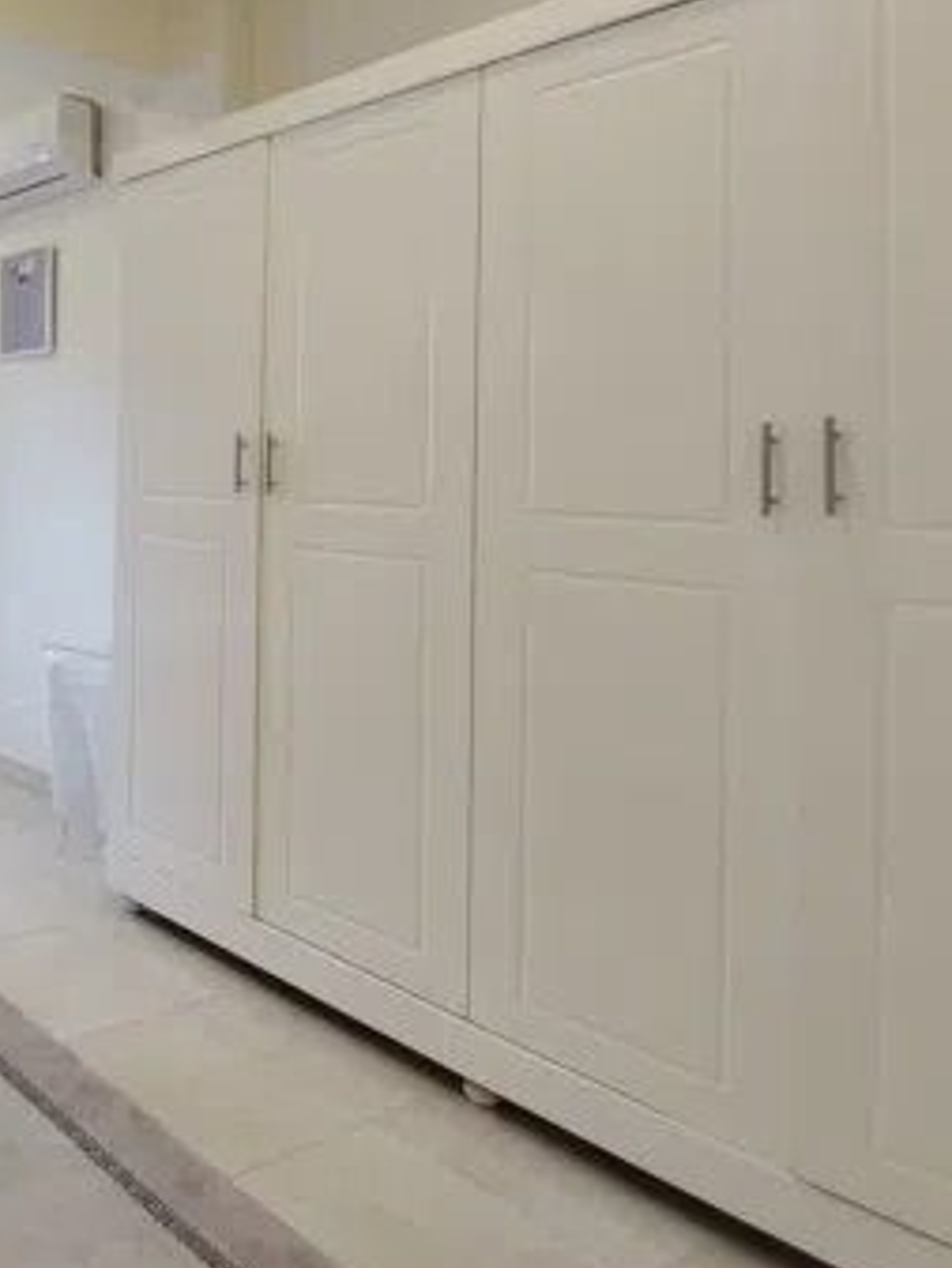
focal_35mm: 27
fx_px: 989
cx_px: -166
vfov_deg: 63.9
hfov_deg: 39.0
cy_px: 438
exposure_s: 1/50
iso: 101
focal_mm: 1.3
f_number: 2.2
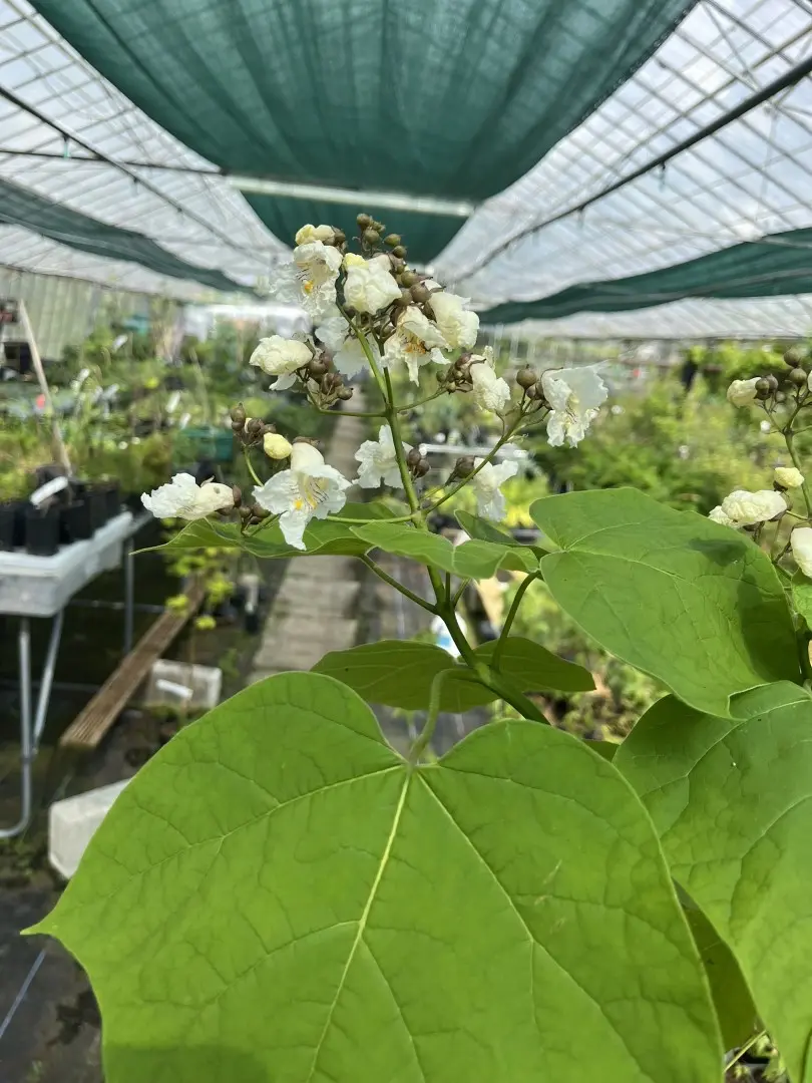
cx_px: 406
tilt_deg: -12.2
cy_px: 542
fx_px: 813
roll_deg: -6.9
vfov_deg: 67.3
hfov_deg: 53.1
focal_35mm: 26
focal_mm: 5.1
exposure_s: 1/1441
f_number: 1.6
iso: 50
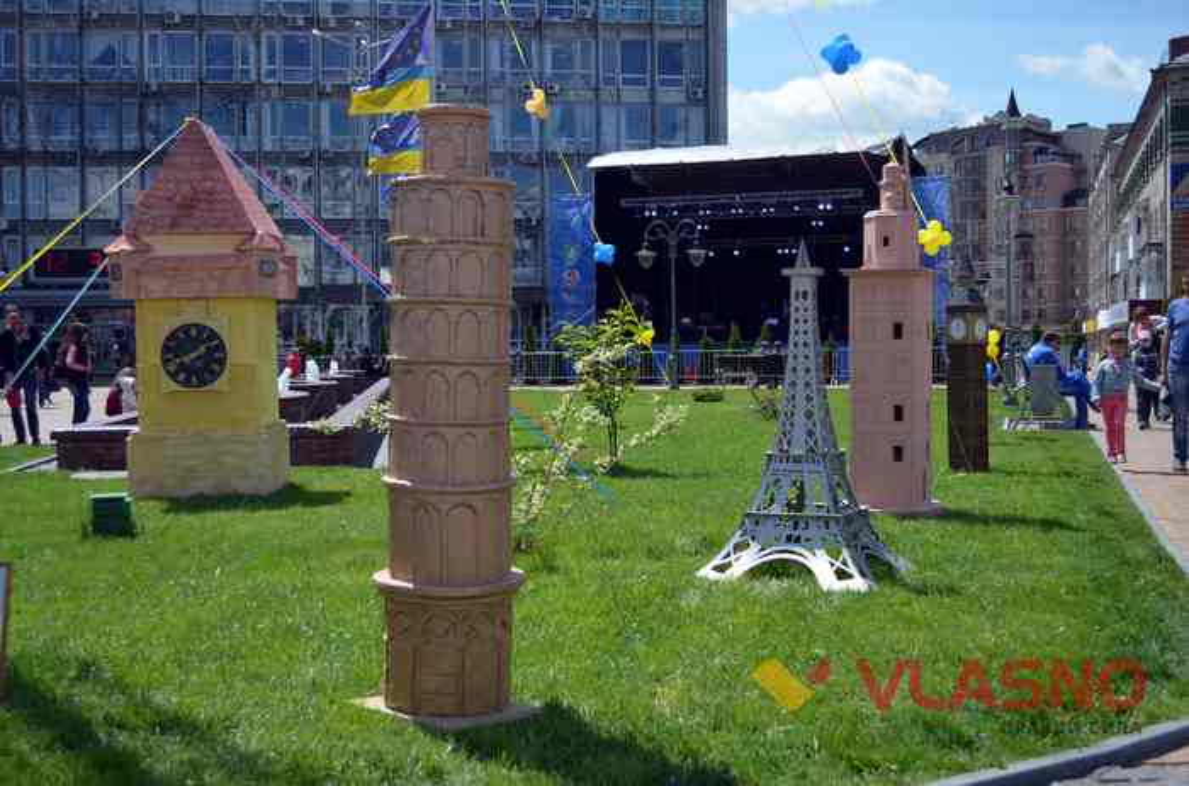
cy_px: 393
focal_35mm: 39
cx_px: 594
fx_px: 1285
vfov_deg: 34.0
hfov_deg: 49.7
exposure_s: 1/800
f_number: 4.2
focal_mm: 26
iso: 100
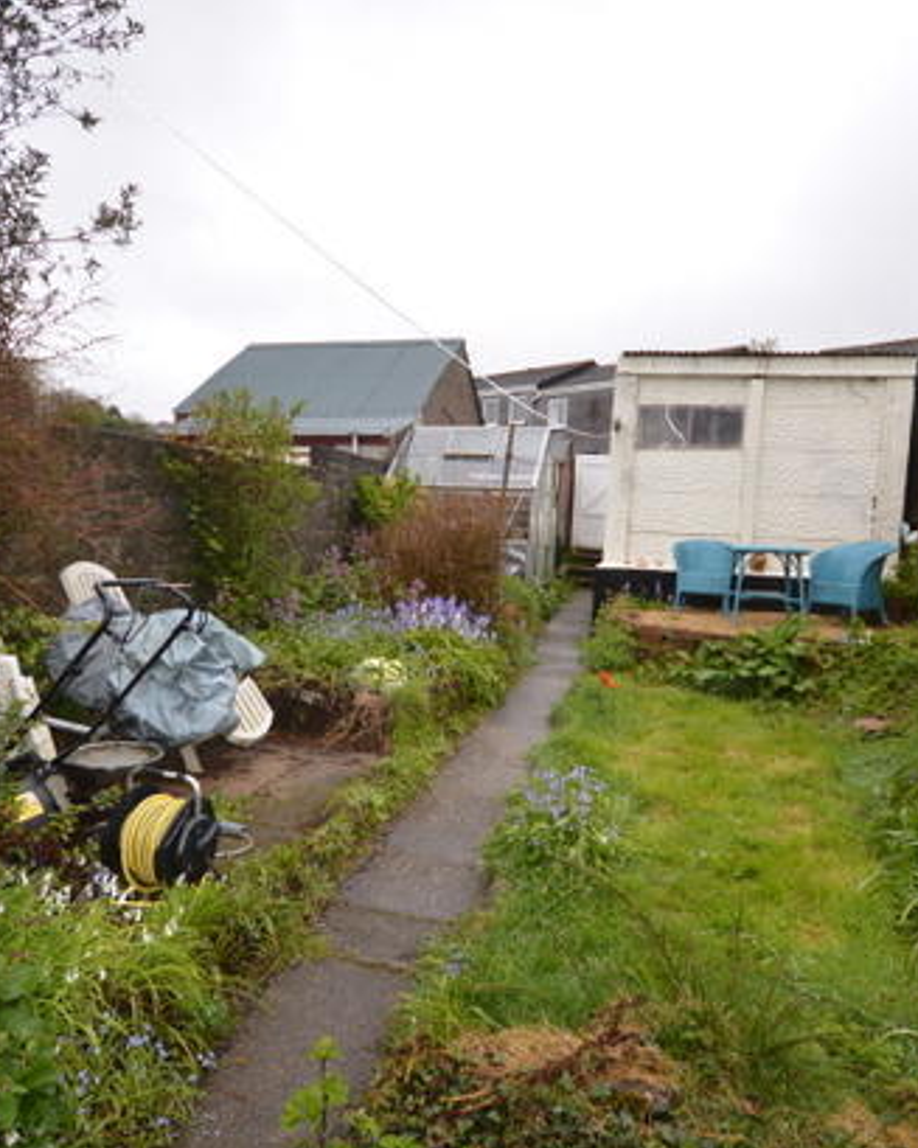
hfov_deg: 63.1
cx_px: 460
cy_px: 567
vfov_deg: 75.1
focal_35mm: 22
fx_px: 747
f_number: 4.5
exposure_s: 1/200
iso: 100
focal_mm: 10
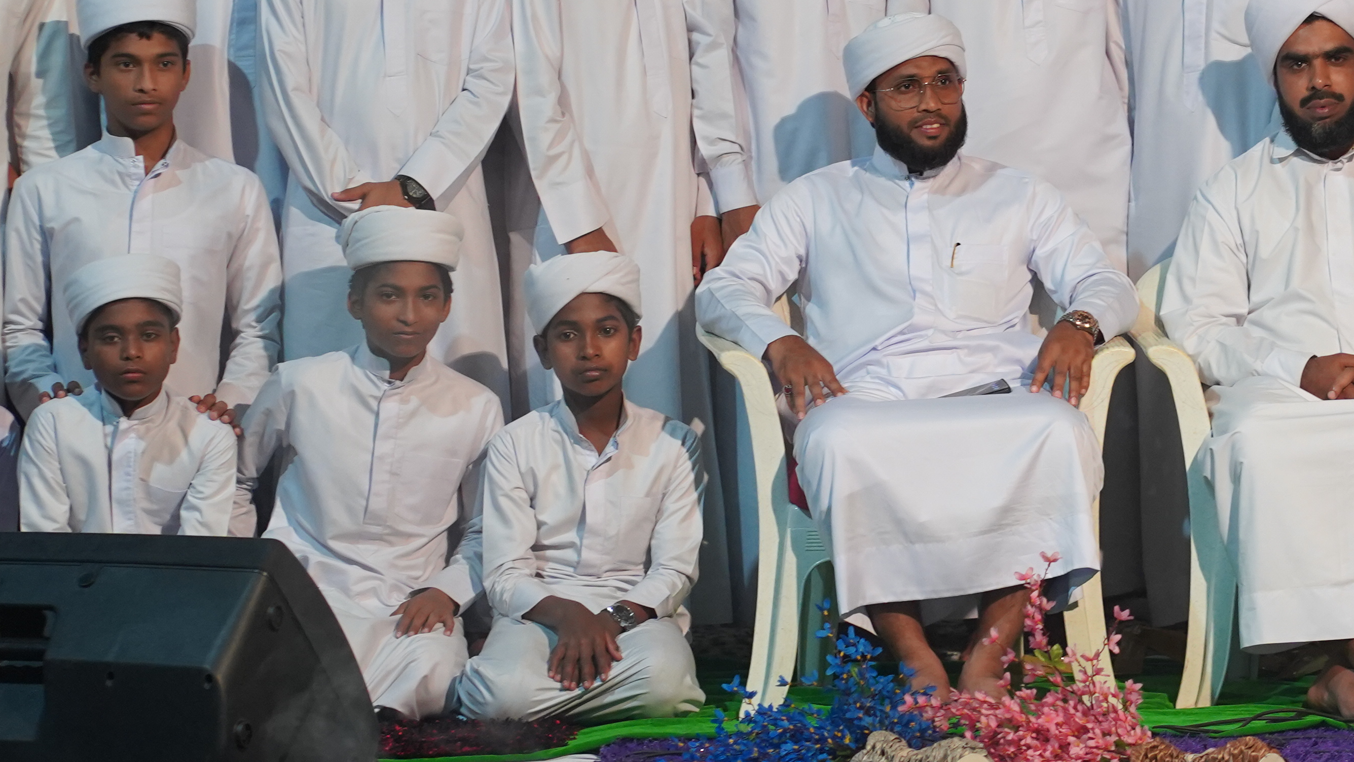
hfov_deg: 10.7
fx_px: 7181
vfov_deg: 6.1
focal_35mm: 200
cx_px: 1063
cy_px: 100
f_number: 4
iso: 2000
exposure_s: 1/160
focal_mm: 85
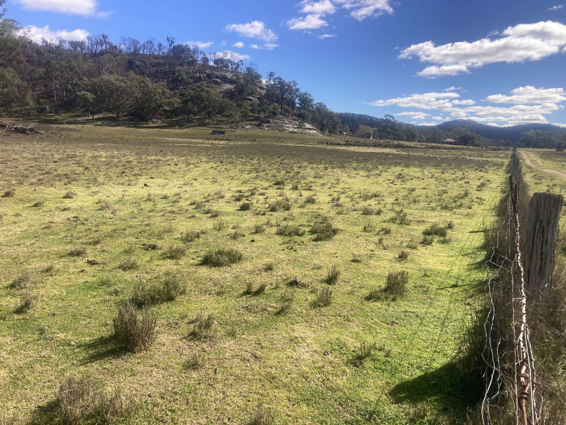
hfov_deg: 63.4
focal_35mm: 28
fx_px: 458
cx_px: 283
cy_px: 212
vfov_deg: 49.7
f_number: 1.8
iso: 20
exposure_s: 1/1656
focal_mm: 3.99
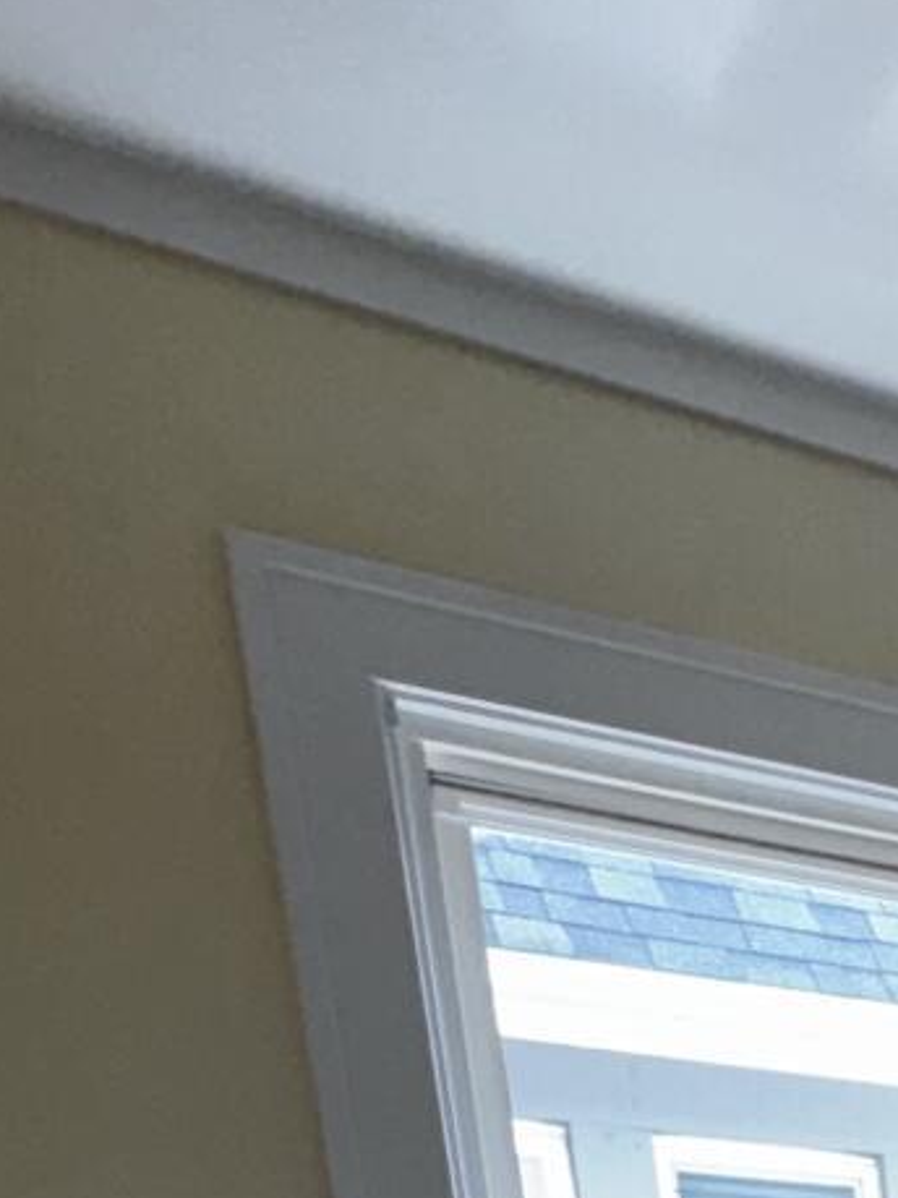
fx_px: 2111
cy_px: 2010
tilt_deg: -15.1
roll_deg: -0.5
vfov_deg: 22.6
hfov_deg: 16.3
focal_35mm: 61
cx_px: 1942
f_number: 2.2
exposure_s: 1/120
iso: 125
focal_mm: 2.22
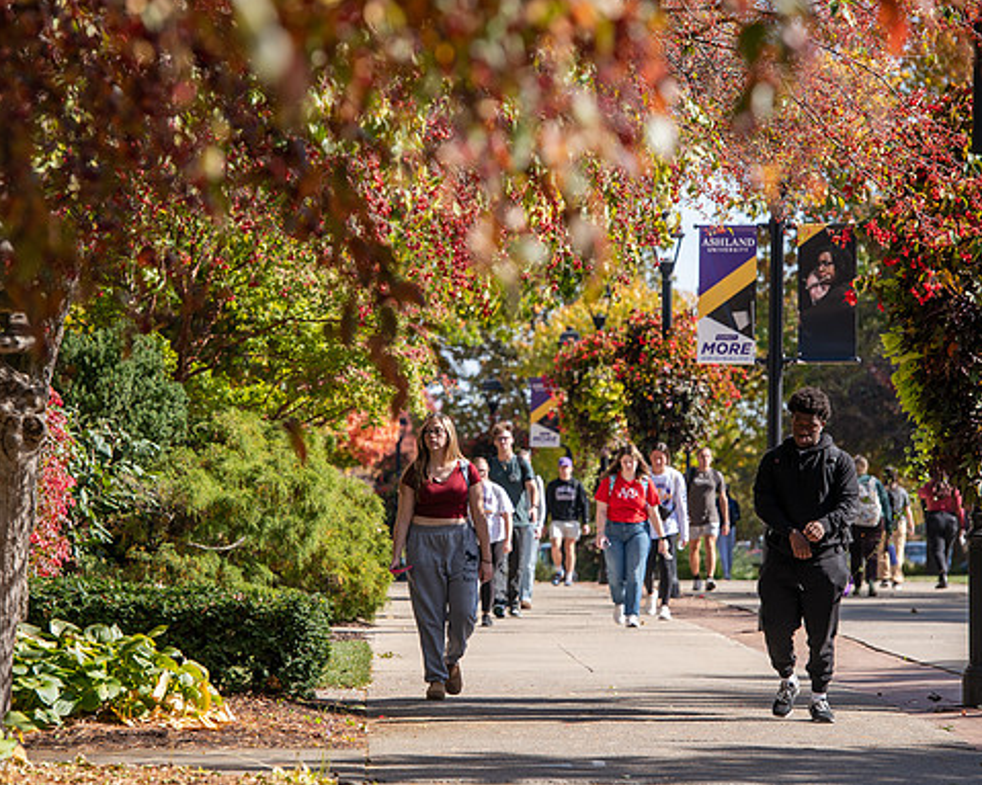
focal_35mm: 182
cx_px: 455
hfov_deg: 10.6
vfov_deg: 8.5
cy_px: 392
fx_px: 5288
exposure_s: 1/320
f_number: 5.6
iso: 160
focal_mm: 160
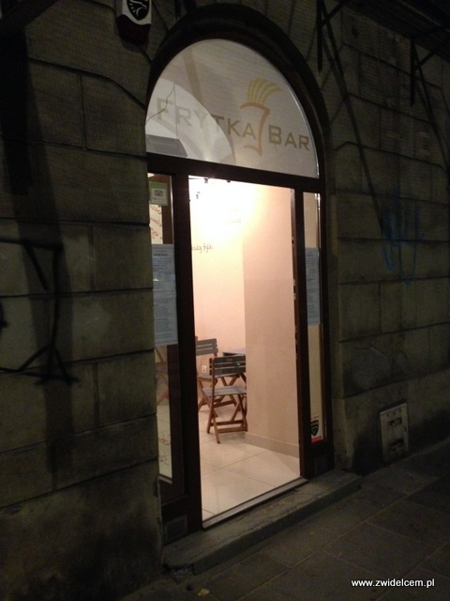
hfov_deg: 42.9
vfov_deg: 55.4
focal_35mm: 33
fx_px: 572
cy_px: 300
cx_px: 225
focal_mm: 4.12
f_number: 2.4
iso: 640
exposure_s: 1/15
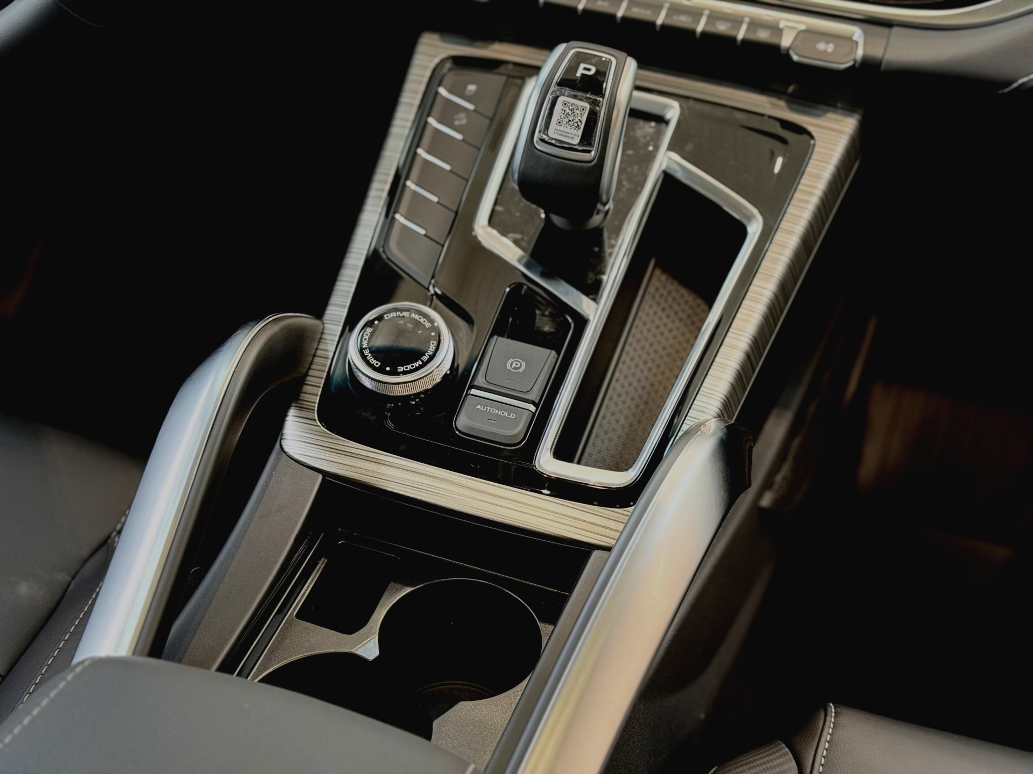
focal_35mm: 48
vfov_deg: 30.3
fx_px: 1432
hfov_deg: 39.7
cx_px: 516
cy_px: 387
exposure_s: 1/33
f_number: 1.78
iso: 250
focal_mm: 6.76
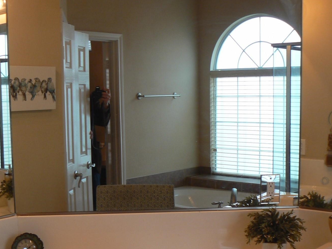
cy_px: 181
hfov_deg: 34.2
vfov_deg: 25.8
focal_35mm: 56
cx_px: 131
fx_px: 537
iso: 80
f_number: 2.8
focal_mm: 6
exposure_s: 1/30
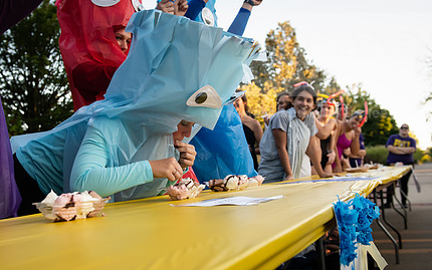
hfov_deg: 45.0
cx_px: 169
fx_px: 518
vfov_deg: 29.2
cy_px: 134
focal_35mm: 44
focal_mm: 32
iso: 640
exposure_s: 1/400
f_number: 4
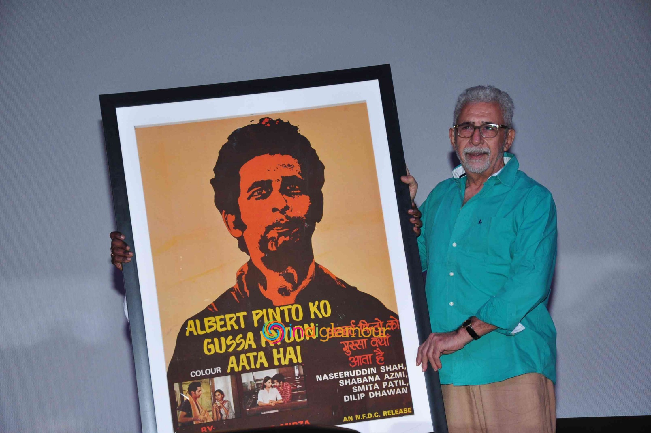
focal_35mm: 68
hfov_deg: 29.9
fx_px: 1219
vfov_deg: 20.1
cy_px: 216
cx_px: 326
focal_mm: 45
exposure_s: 1/160
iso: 400
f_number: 5.6
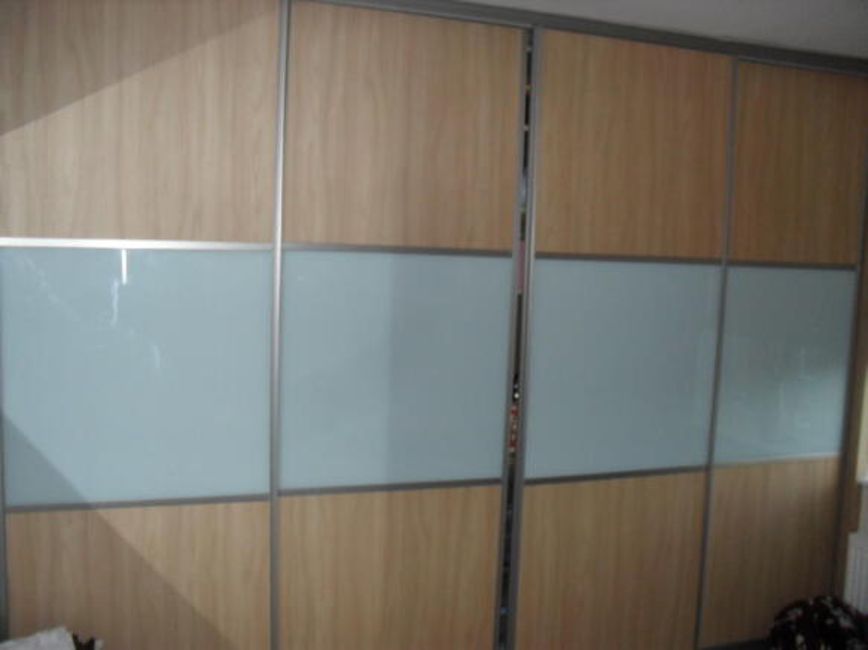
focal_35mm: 35
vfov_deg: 40.7
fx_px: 877
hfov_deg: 52.6
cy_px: 325
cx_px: 434
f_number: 3.2
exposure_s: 1/45
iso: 200
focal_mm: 6.3
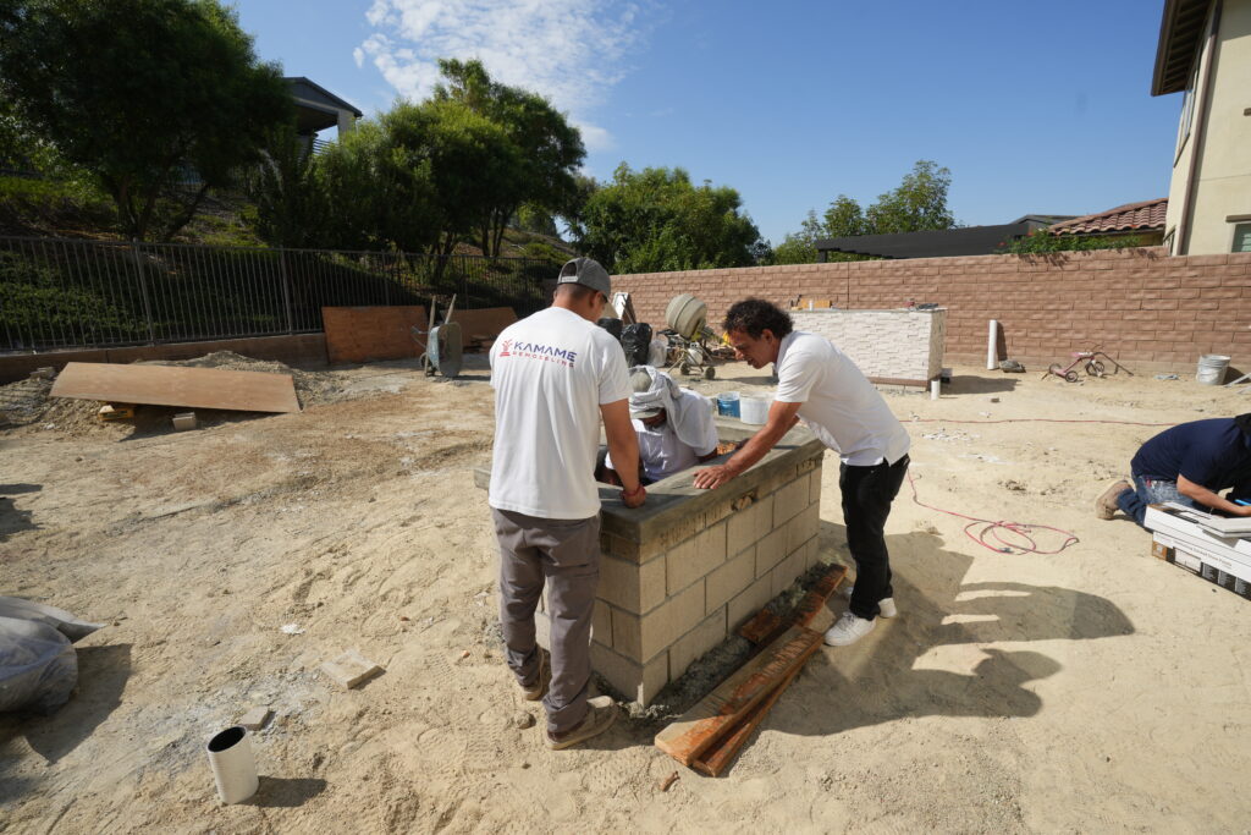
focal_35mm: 16
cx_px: 626
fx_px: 556
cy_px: 418
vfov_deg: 73.8
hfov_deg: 96.7
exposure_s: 1/320
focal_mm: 16
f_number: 8
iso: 100
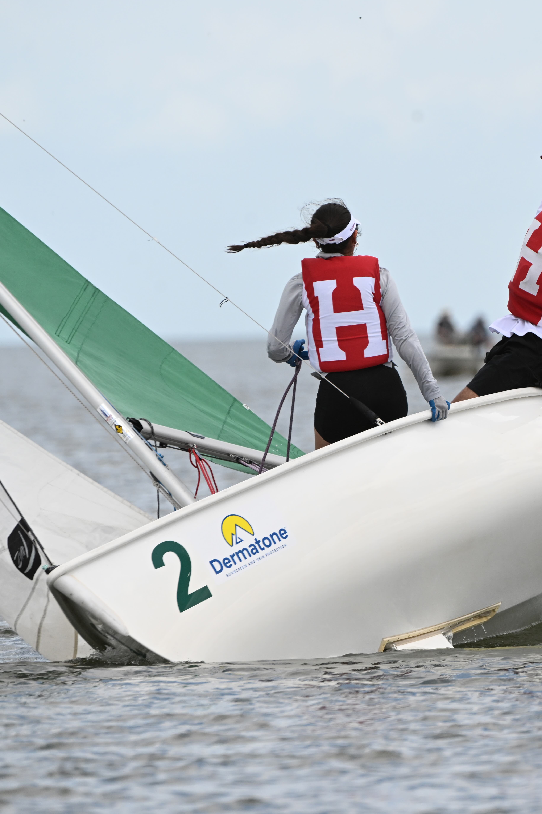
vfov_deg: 3.4
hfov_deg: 2.3
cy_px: 406
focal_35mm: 601
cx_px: 523
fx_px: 13572
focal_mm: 400
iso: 640
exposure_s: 1/2000
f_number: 5.6
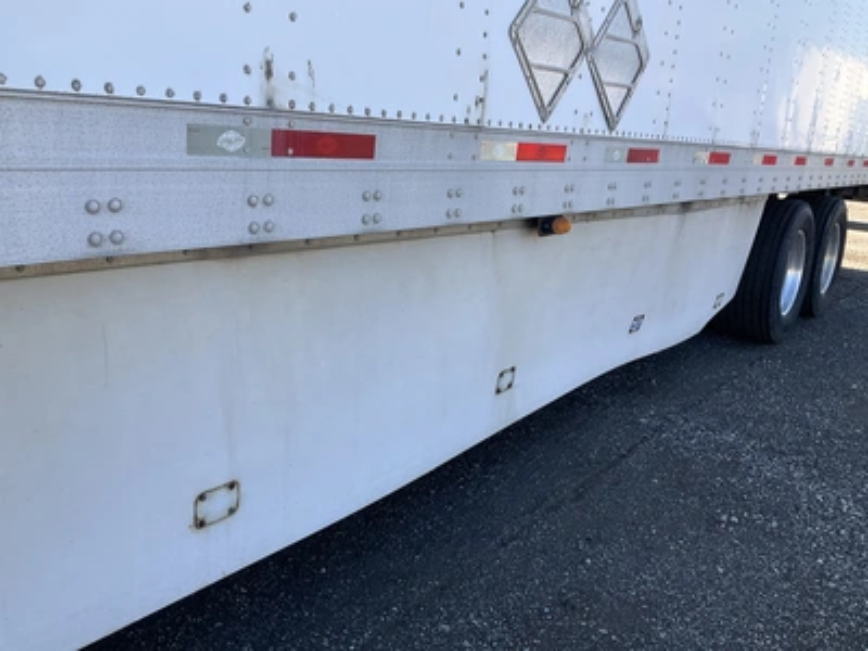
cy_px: 326
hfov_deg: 61.7
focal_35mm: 29
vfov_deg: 48.2
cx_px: 434
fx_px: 727
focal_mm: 3
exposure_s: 1/486
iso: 25
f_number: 1.8
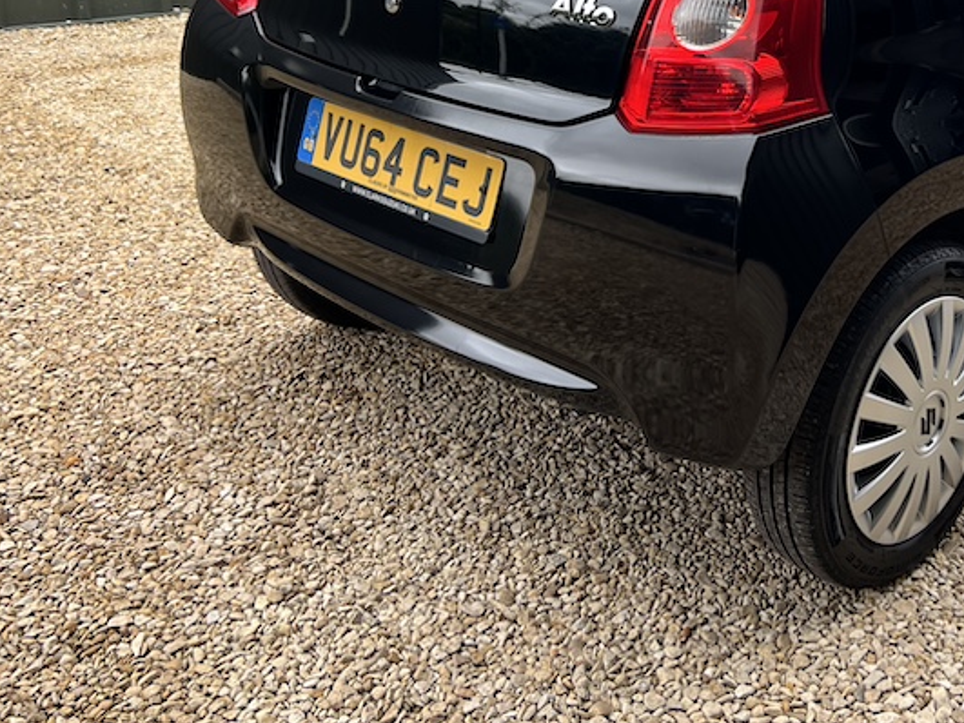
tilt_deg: -15.5
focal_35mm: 49
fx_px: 1364
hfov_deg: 37.3
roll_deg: +2.4
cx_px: 792
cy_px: 71
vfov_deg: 28.5
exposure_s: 1/212
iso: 40
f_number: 1.5
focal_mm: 5.7
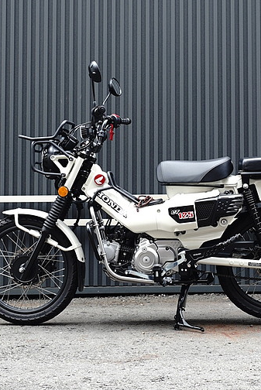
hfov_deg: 16.9
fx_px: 879
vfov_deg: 24.9
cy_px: 122
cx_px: 118
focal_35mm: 81
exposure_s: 1/160
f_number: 3.5
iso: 100
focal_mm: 35
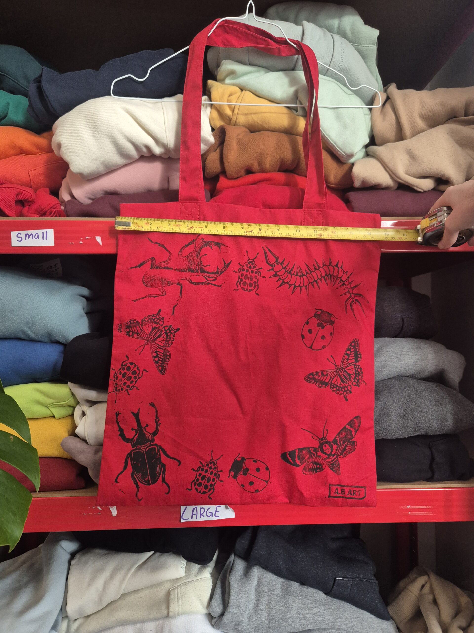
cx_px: 237
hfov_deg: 58.9
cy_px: 316
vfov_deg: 73.9
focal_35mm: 23
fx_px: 420
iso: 500
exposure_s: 1/100
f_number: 1.8
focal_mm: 5.4
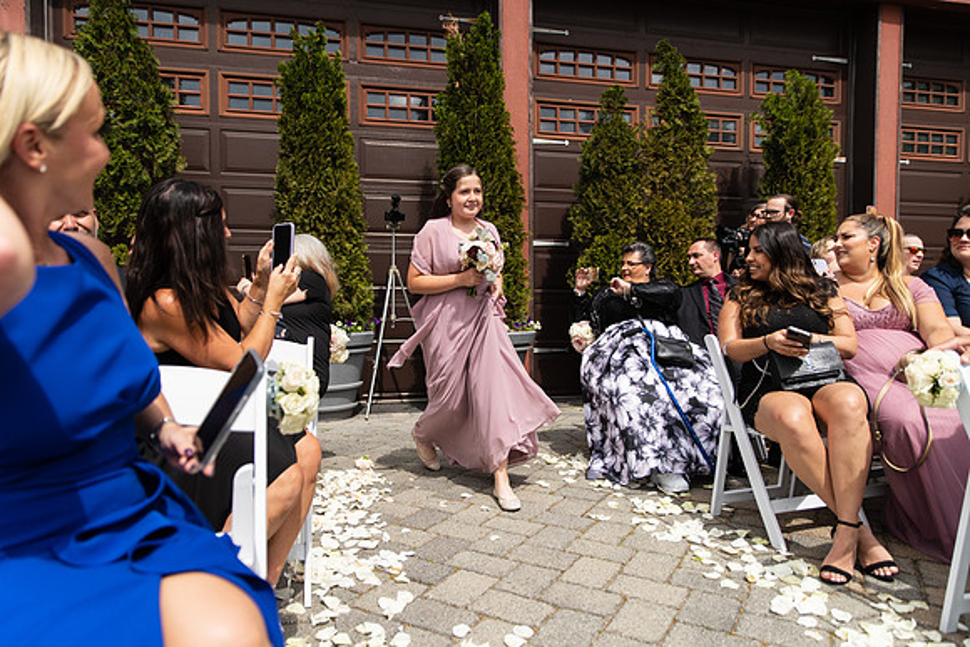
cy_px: 324
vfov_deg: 53.2
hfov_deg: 73.7
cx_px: 485
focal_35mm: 24
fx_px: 647
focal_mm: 24
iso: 125
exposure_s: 1/2000
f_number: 2.8
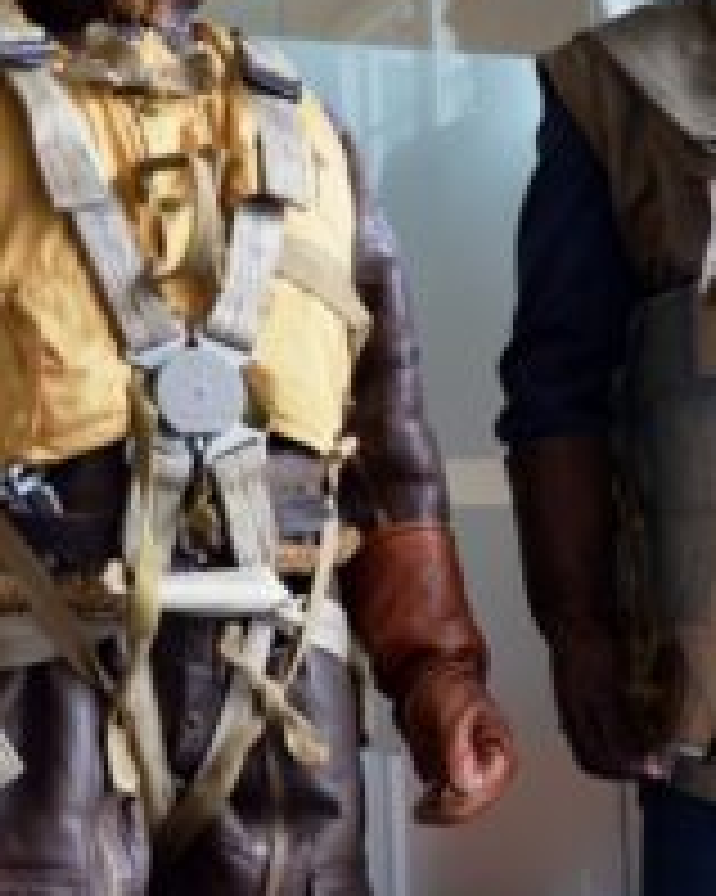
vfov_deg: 23.8
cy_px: 320
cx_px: 583
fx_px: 2123
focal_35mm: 80
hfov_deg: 18.9
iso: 560
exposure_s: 1/30
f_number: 4
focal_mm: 25
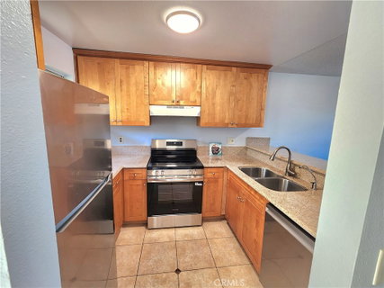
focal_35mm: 13
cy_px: 144
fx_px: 144
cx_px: 192
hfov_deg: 106.2
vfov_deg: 89.9
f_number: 2.2
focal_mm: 2.2
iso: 200
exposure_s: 1/60.2
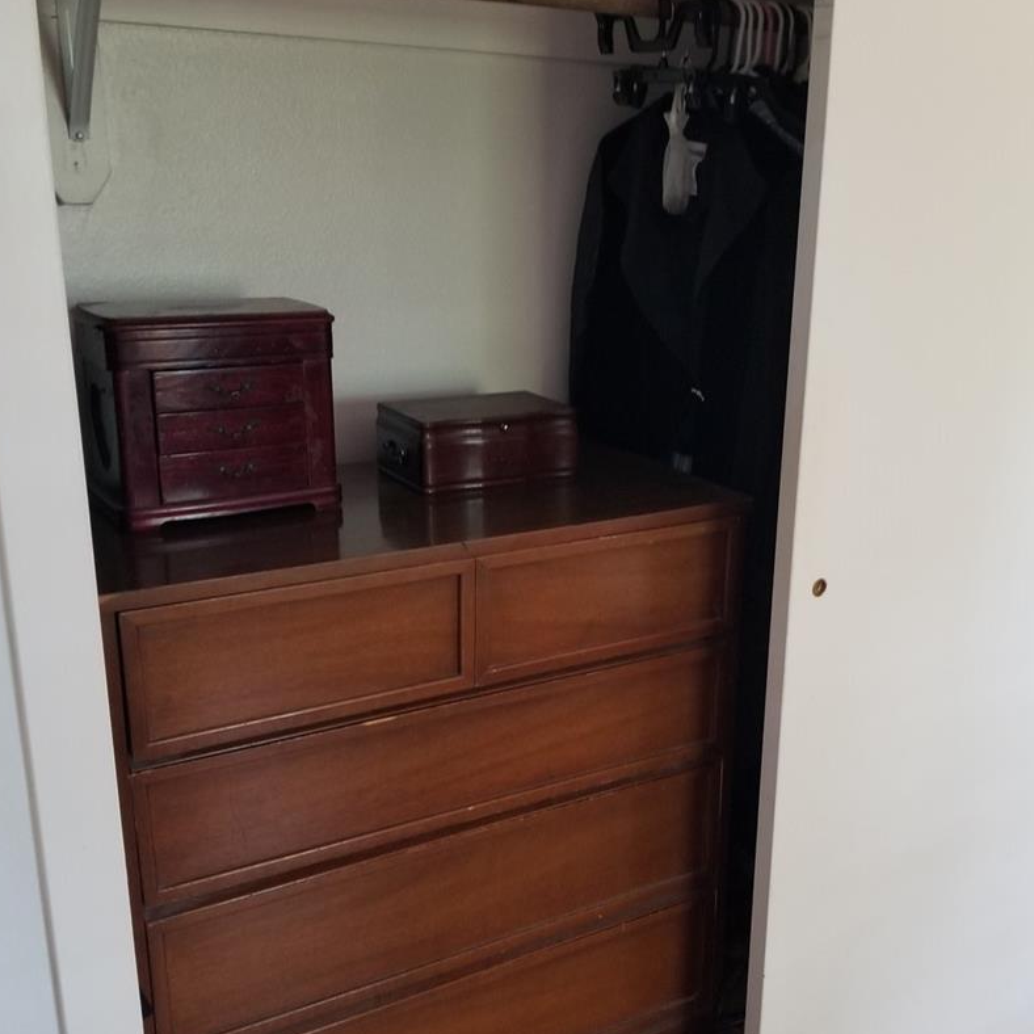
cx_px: 558
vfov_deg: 47.2
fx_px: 1183
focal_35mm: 35
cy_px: 527
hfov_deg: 47.2
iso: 250
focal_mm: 4.25
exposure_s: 1/10
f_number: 1.7
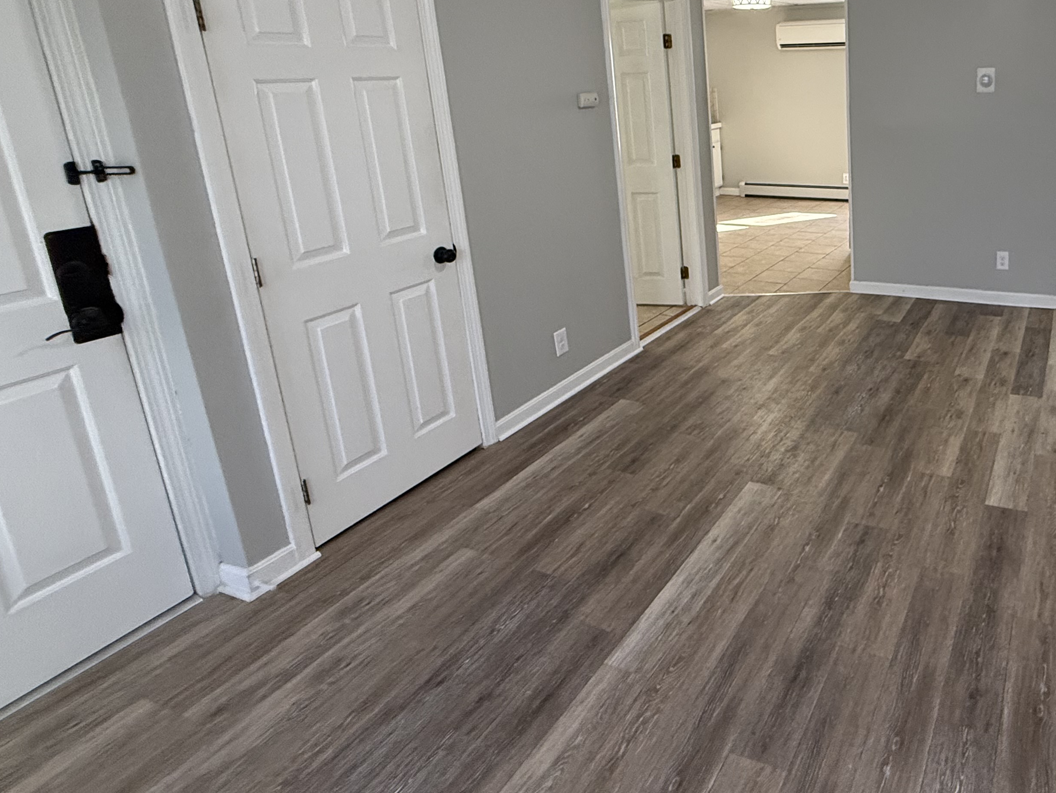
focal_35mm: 23
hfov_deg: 67.1
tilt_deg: -13.5
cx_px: 843
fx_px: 702
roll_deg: +1.2
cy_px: 232
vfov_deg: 56.9
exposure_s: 1/120
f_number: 2.2
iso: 400
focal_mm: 2.22
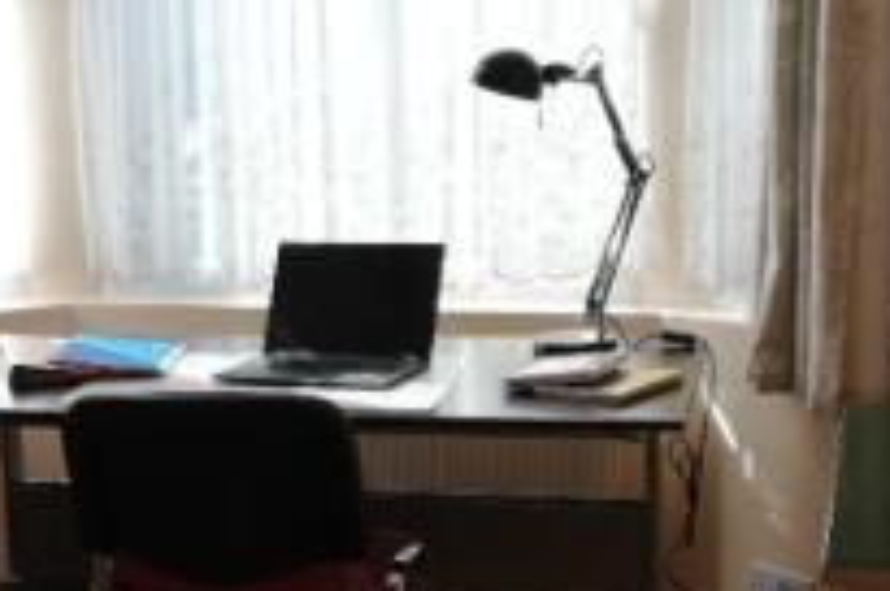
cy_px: 385
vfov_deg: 17.6
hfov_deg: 25.6
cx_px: 98
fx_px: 1901
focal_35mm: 77
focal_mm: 3.81
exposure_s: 1/100
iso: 80
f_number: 2.2
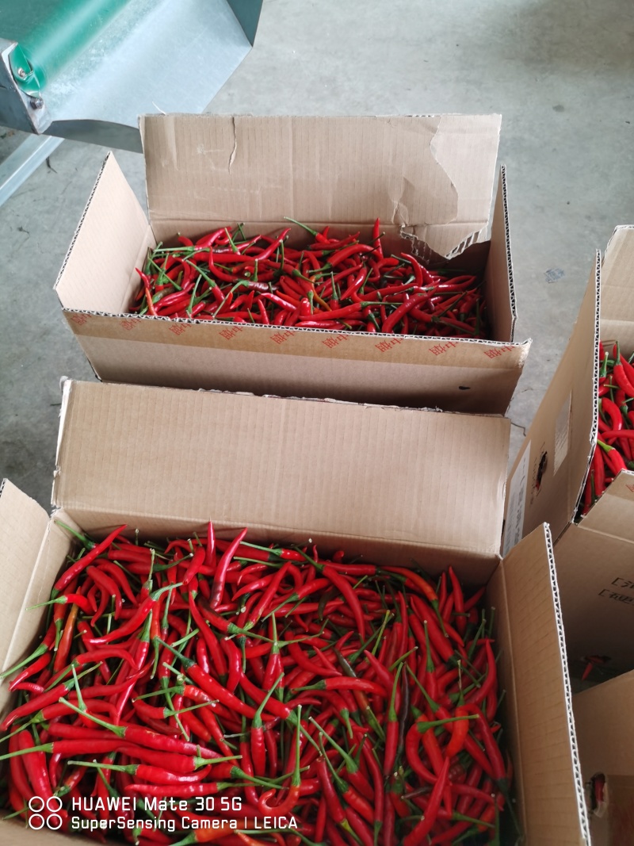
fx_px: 659
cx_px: 317
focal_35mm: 27
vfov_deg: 65.3
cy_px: 423
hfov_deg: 51.3
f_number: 1.8
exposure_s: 1/129
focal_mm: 5.58
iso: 50
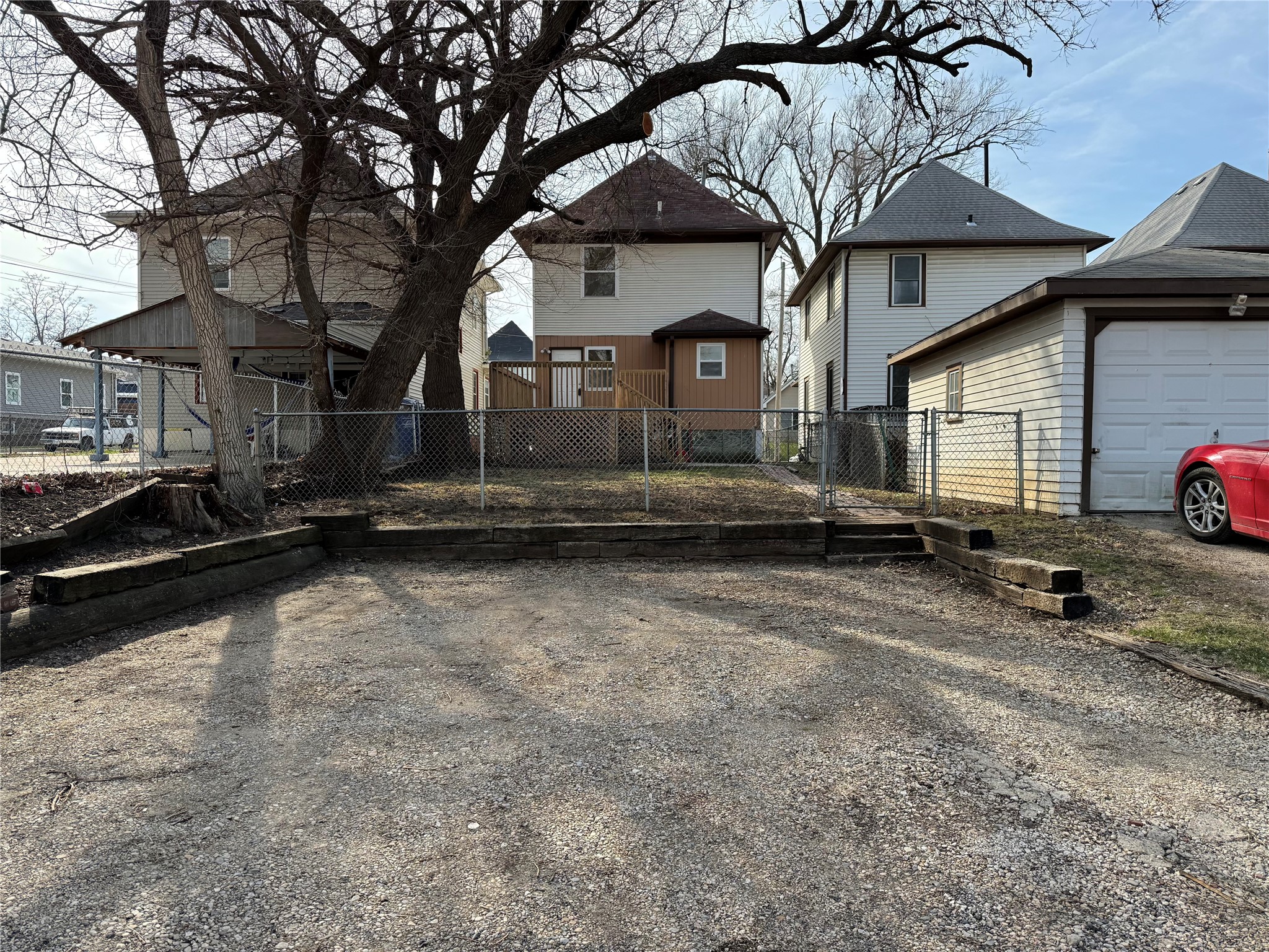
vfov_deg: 56.8
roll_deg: +0.2
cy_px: 476
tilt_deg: -0.1
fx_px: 880
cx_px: 634
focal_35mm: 24
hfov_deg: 71.6
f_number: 1.78
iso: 100
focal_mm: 6.76
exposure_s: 1/2703
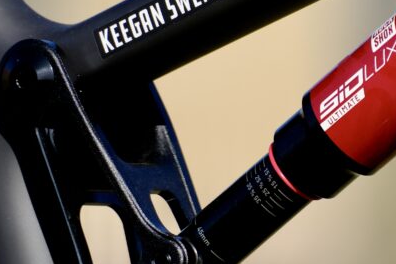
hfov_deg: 1.8
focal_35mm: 1163
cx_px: 373
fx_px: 12792
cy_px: 64
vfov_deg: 1.2
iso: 250
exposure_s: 1/1000
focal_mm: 300
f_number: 5.6
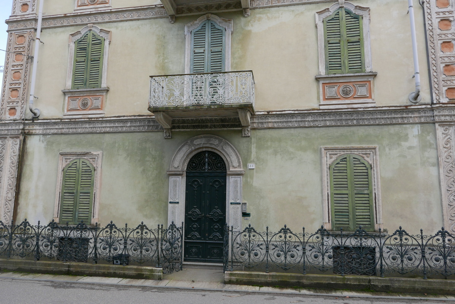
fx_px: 304
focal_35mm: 24
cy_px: 152
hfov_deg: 73.7
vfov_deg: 53.2
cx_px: 228
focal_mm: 10.9
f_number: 5
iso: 200
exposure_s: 1/125
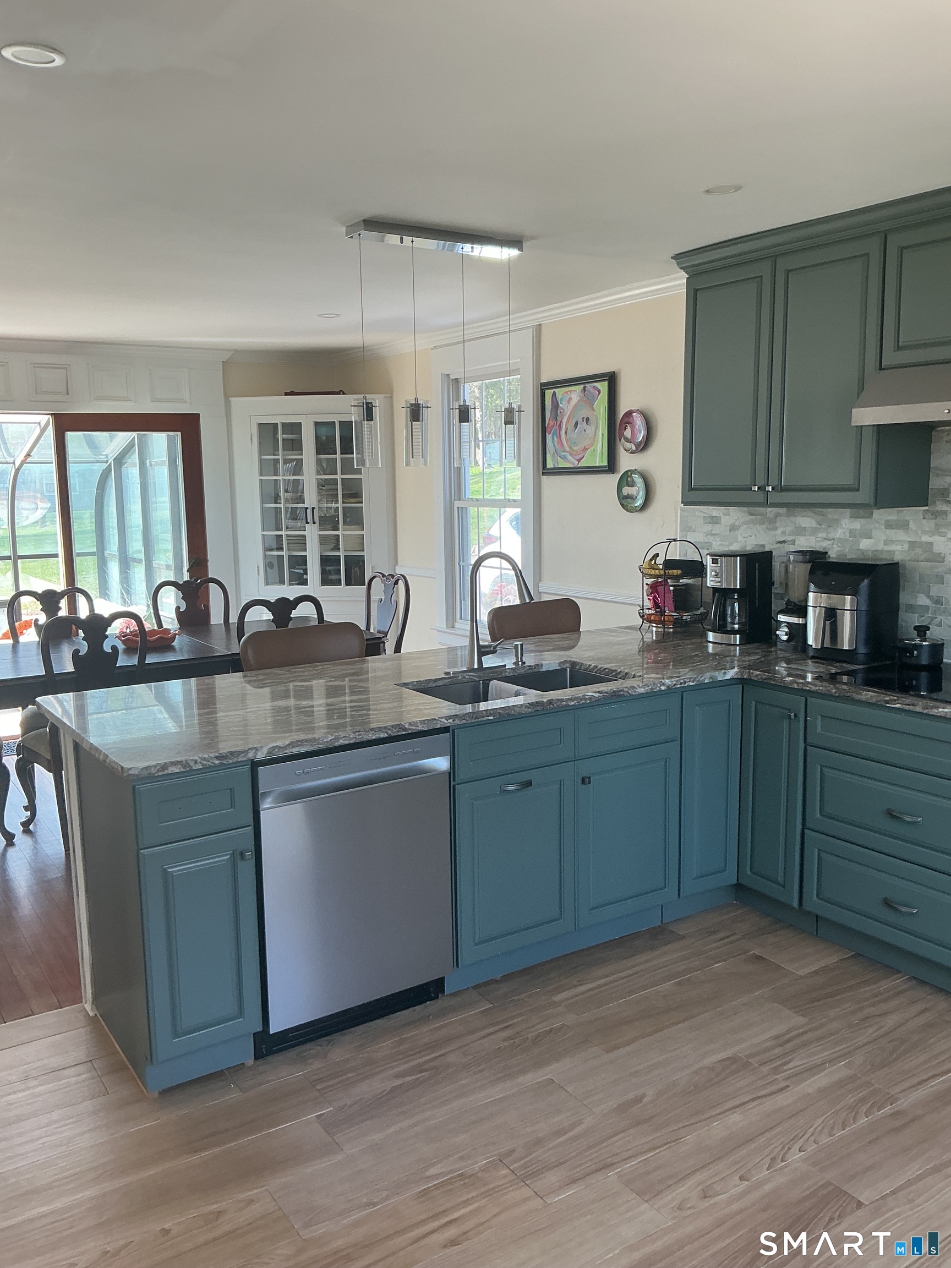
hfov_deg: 48.2
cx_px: 476
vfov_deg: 61.7
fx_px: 1062
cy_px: 634
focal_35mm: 29
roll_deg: +0.8
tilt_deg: -9.1
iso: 50
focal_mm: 3
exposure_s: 1/120
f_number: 1.8
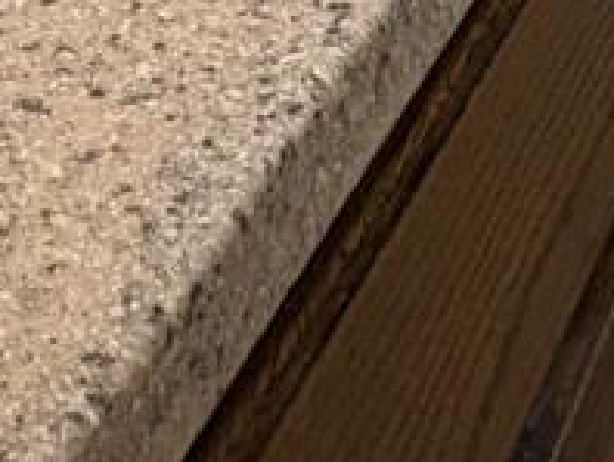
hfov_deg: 18.4
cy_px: -1015
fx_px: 1882
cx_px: 146
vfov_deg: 9.8
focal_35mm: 106
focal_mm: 2.22
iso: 250
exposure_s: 1/60
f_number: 2.2
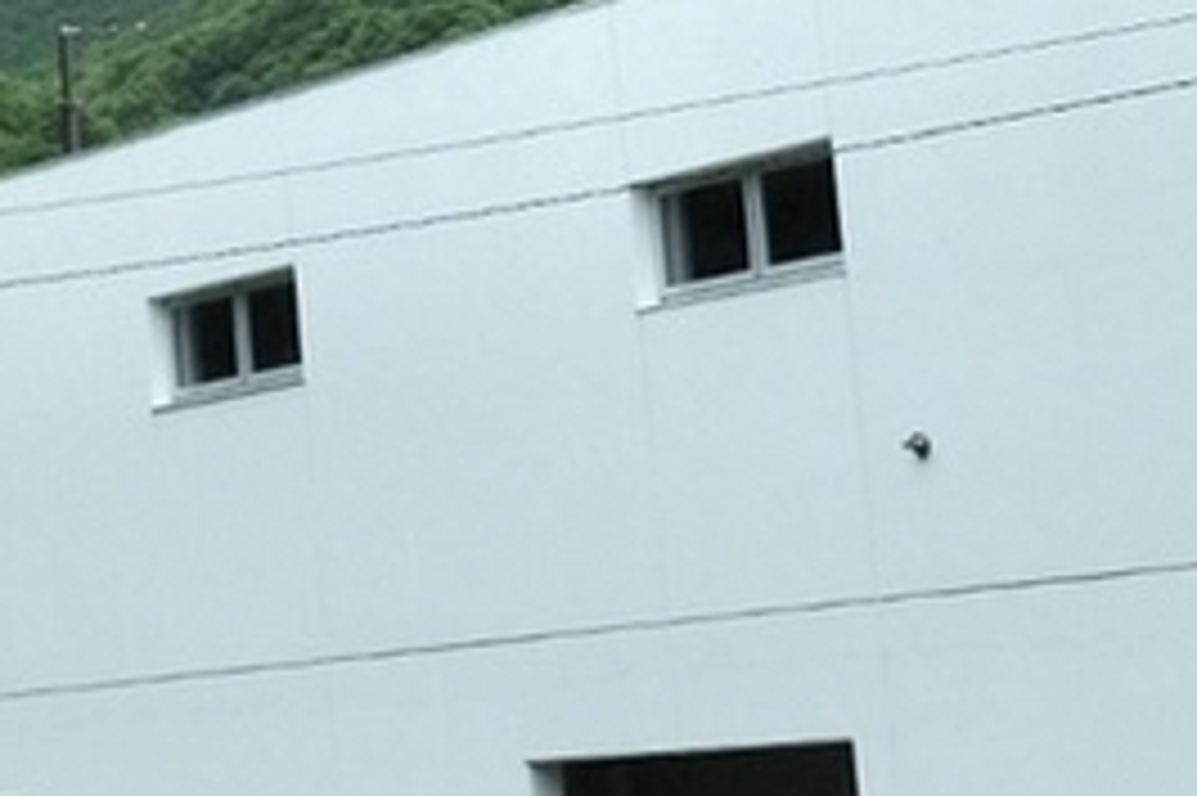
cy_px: 4
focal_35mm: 149
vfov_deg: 9.1
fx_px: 4951
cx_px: -590
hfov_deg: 13.1
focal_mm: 22.3
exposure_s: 1/320
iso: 400
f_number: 5.6
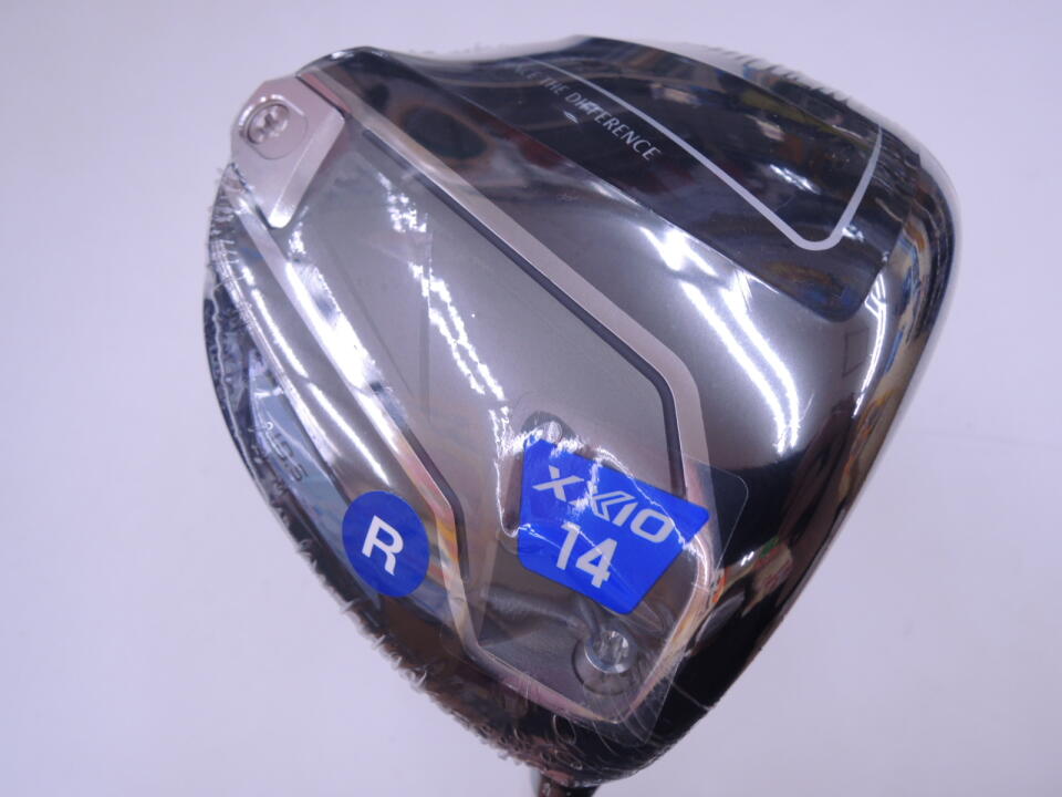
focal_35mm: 24
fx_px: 736
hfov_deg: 71.6
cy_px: 398
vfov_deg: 56.8
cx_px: 531
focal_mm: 4.3
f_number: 2.8
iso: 100
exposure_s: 1/40
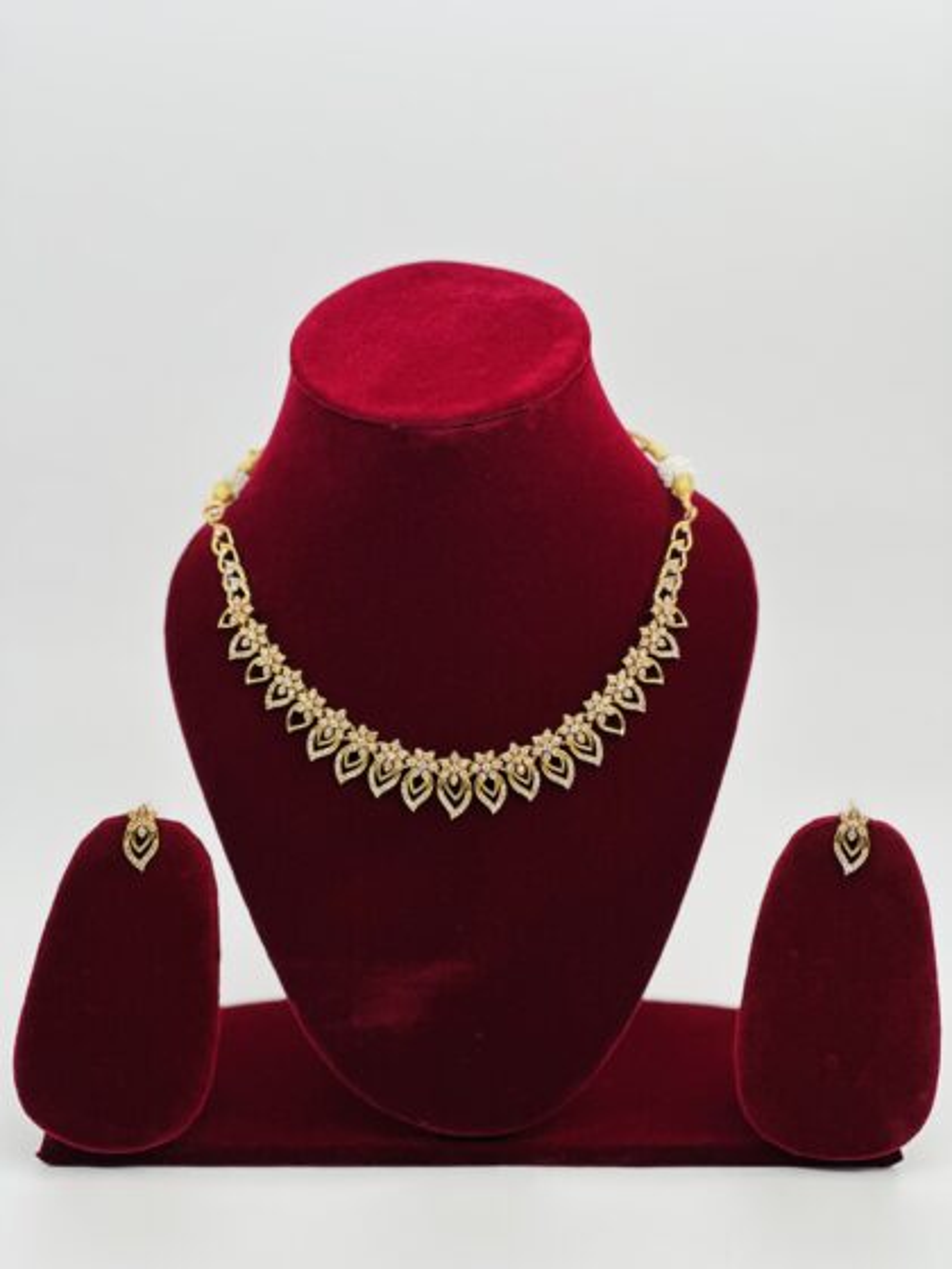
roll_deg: -0.8
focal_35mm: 77
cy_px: 634
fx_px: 2824
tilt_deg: -18.6
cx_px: 476
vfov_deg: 25.3
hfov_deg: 19.1
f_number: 2.8
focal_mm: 9
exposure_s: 1/100
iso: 25
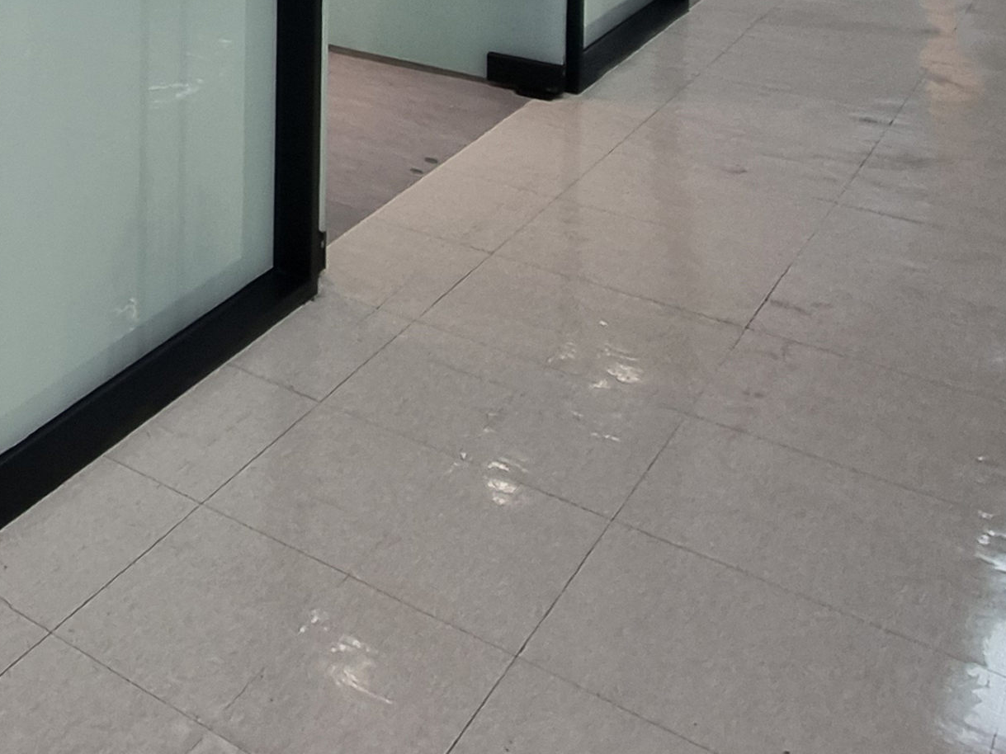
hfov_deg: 30.4
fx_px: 1250
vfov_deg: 27.1
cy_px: -276
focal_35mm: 43
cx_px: -409
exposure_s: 1/60
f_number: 2.2
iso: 64
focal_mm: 2.2
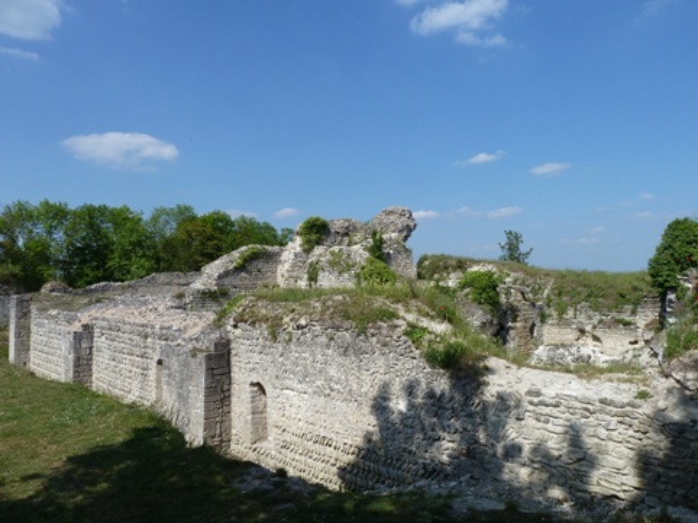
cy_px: 262
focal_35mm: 25
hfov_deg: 69.4
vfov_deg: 54.8
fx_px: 504
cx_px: 349
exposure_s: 1/400
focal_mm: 4.1
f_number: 5.6
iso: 80
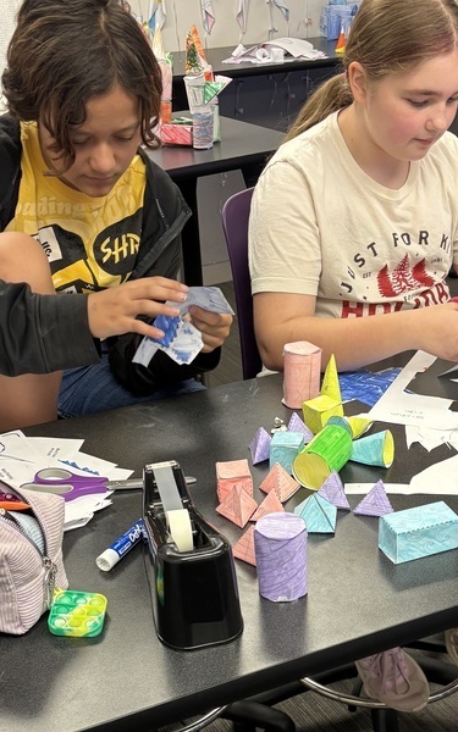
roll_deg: +1.4
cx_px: 265
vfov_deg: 41.8
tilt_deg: -32.7
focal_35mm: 47
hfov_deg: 27.4
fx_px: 939
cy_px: 517
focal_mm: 5.96
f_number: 1.6
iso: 160
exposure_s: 1/60
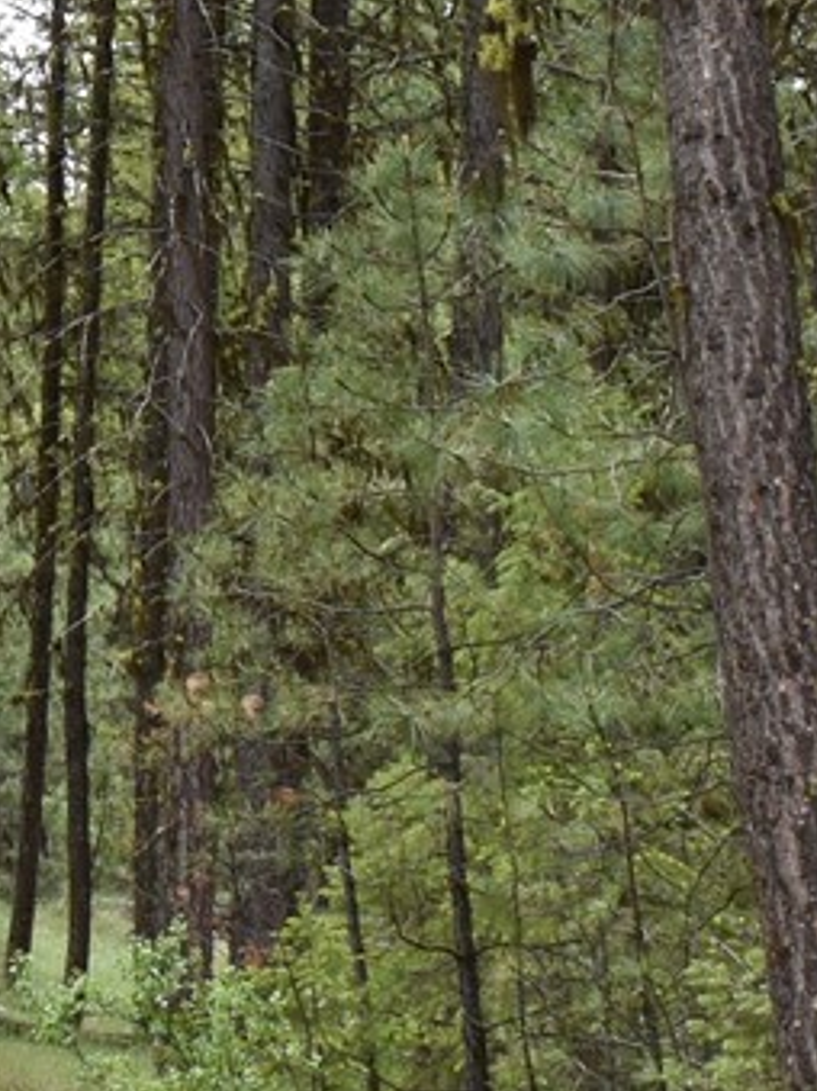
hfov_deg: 8.1
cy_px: 163
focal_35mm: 180
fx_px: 5681
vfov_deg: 10.9
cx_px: -275
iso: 100
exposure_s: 1/60
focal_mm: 25
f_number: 8
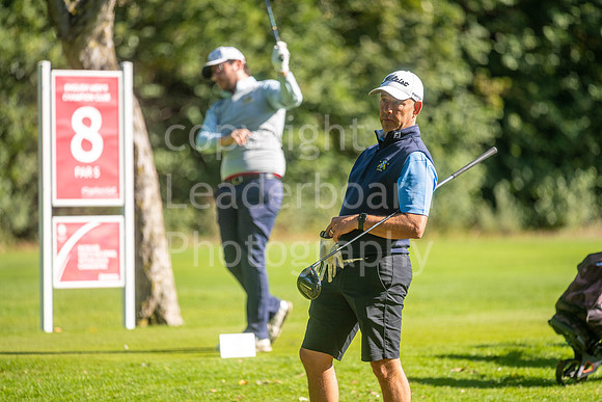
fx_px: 5018
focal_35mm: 300
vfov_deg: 4.6
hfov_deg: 6.9
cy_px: 201
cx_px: 301
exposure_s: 1/1600
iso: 200
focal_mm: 300
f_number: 4
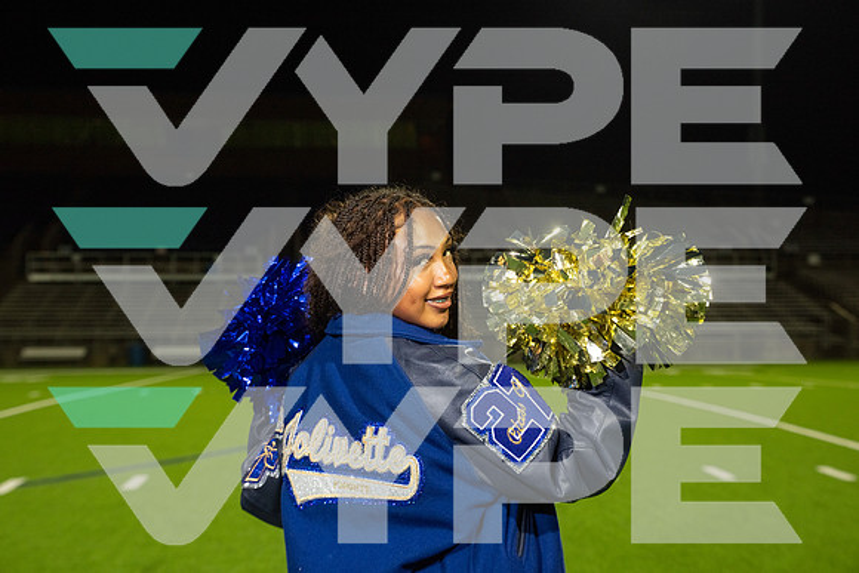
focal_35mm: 54
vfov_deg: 25.1
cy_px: 286
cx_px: 430
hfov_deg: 36.9
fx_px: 1289
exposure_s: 1/200
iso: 1000
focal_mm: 54
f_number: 4.5
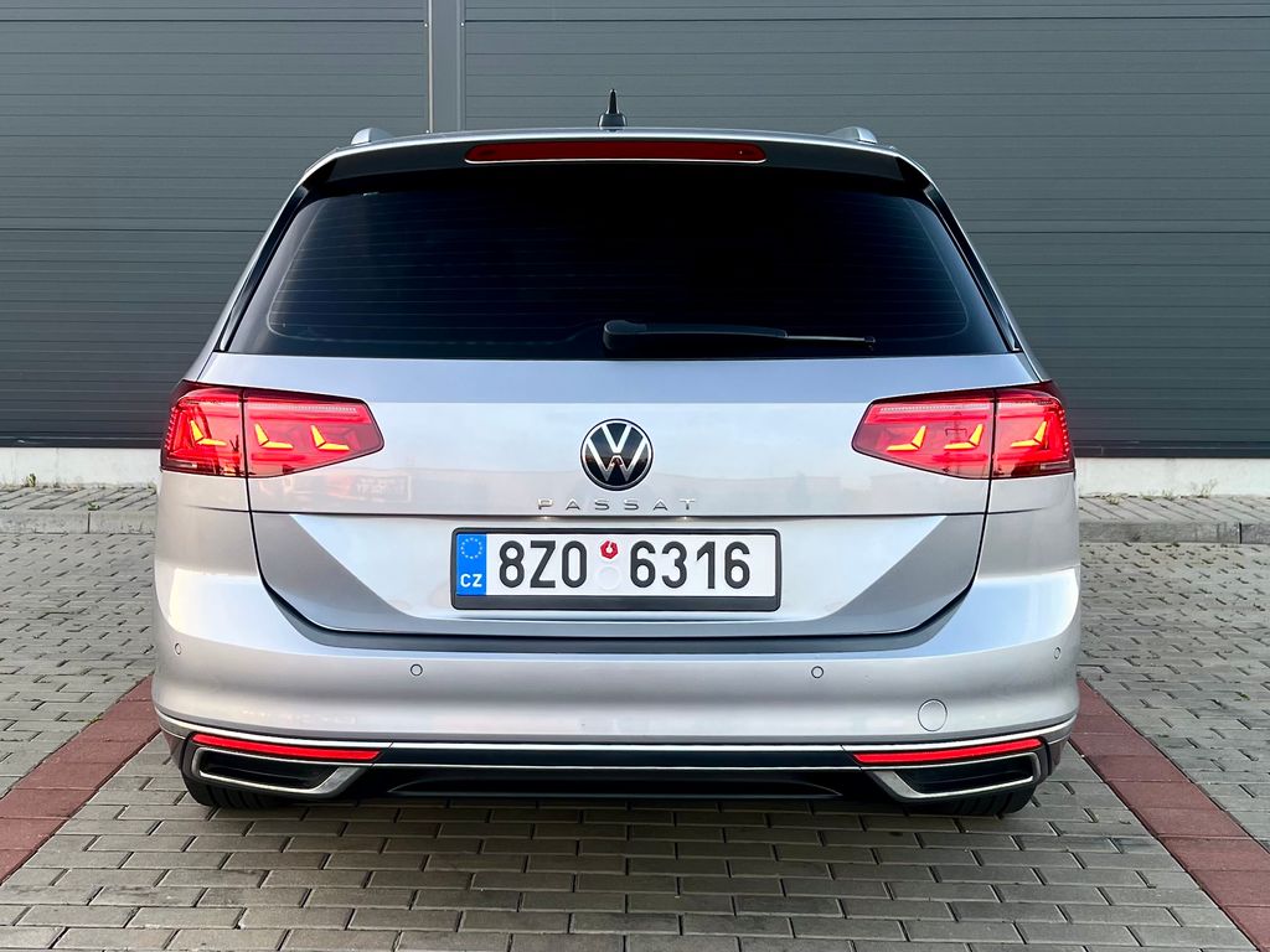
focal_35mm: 26
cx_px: 635
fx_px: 954
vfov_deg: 53.1
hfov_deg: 67.3
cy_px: 476
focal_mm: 5.7
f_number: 1.5
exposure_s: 1/121
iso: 64
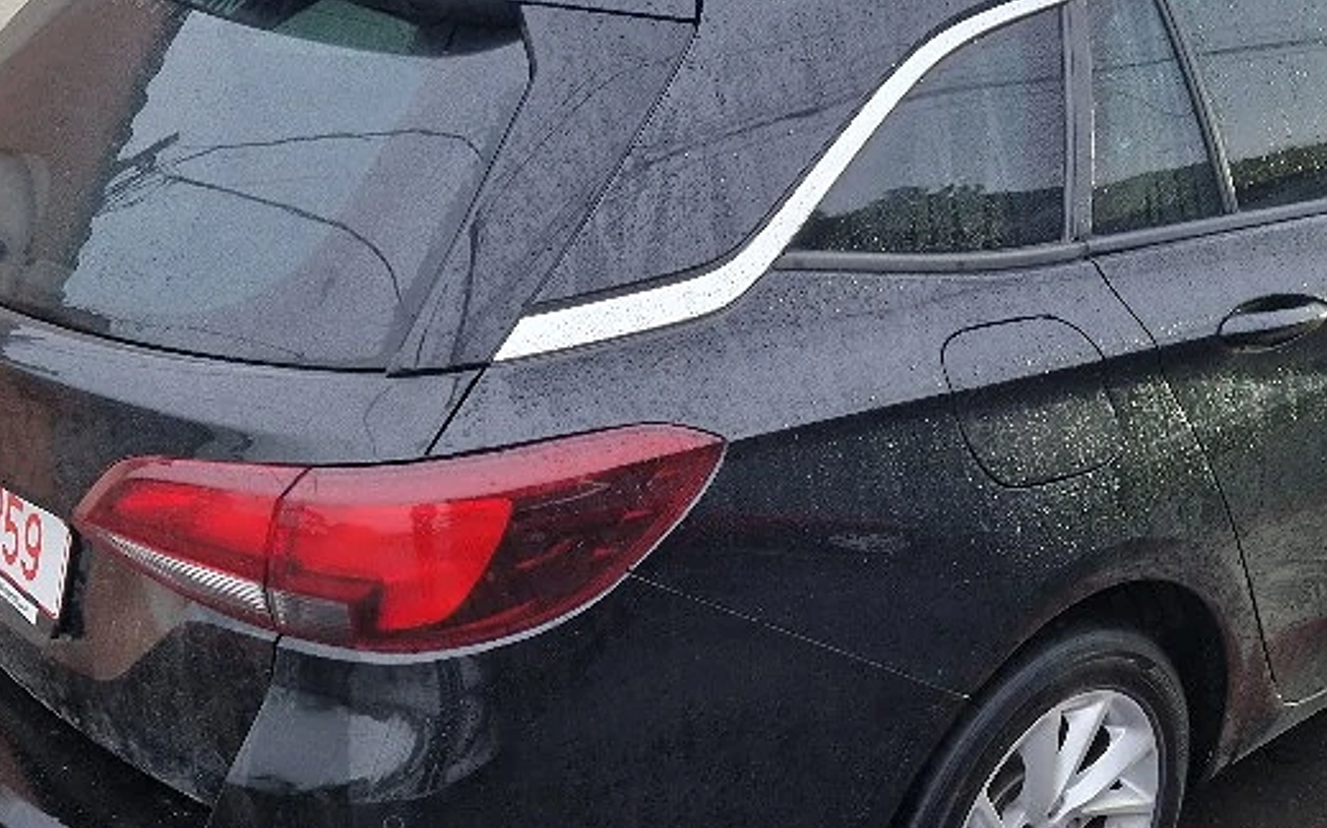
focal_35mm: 47
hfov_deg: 42.4
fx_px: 1699
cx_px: 818
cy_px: 514
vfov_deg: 27.3
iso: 640
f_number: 1.8
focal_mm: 5.4
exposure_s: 1/25
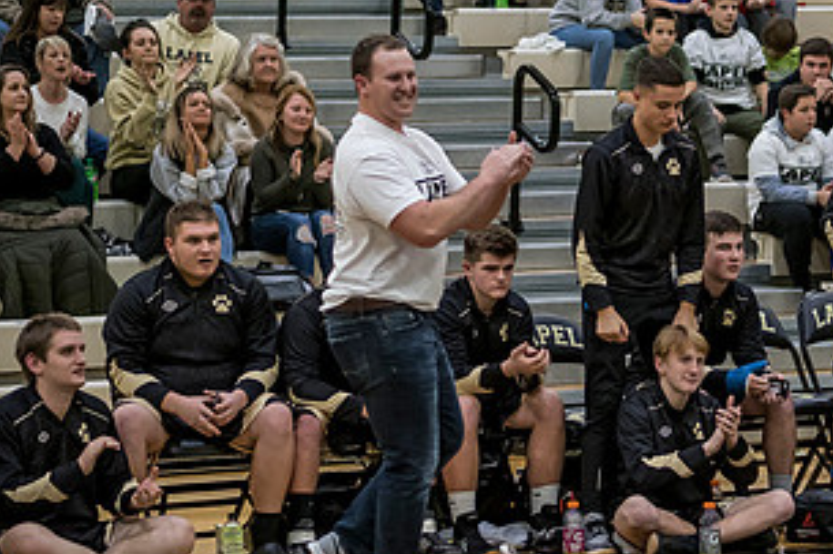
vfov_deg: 7.7
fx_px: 4116
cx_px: 724
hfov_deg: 11.5
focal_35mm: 178
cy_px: 329
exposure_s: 1/1000
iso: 1600
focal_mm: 45
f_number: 1.4
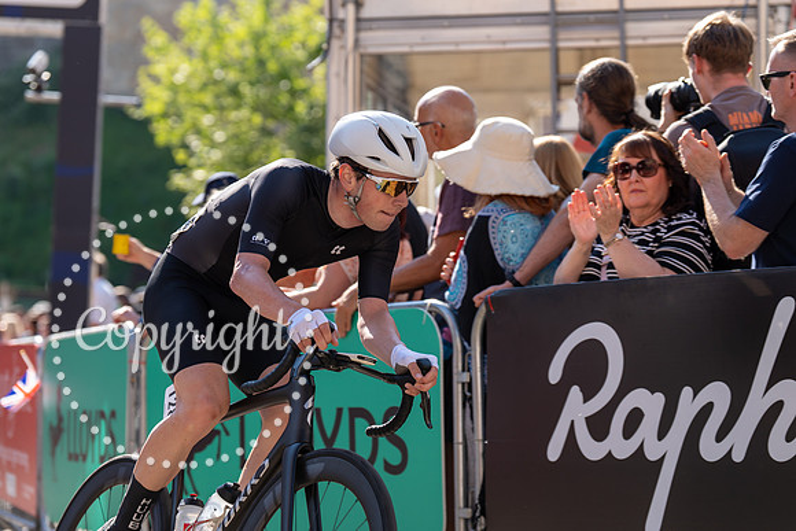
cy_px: 266
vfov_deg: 11.9
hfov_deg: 17.8
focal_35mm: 115
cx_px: 398
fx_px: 2543
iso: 250
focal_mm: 115
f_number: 3.5
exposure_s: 1/1000
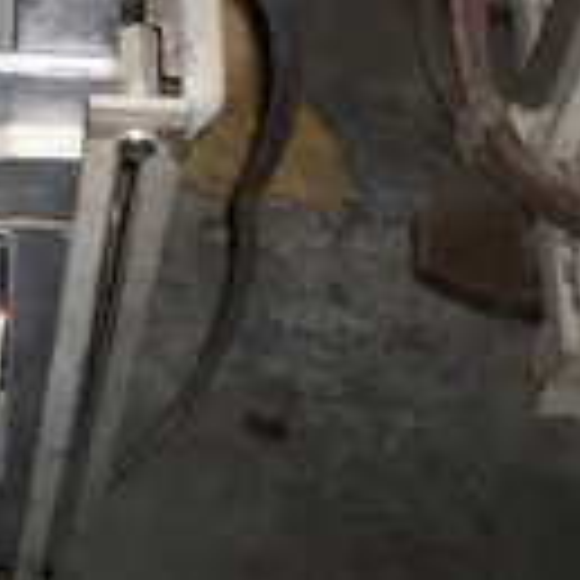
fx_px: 1877
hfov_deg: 16.0
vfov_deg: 16.9
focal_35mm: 99
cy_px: -85
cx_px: -306
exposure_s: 1/64
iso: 140
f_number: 4.5
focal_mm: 5.9
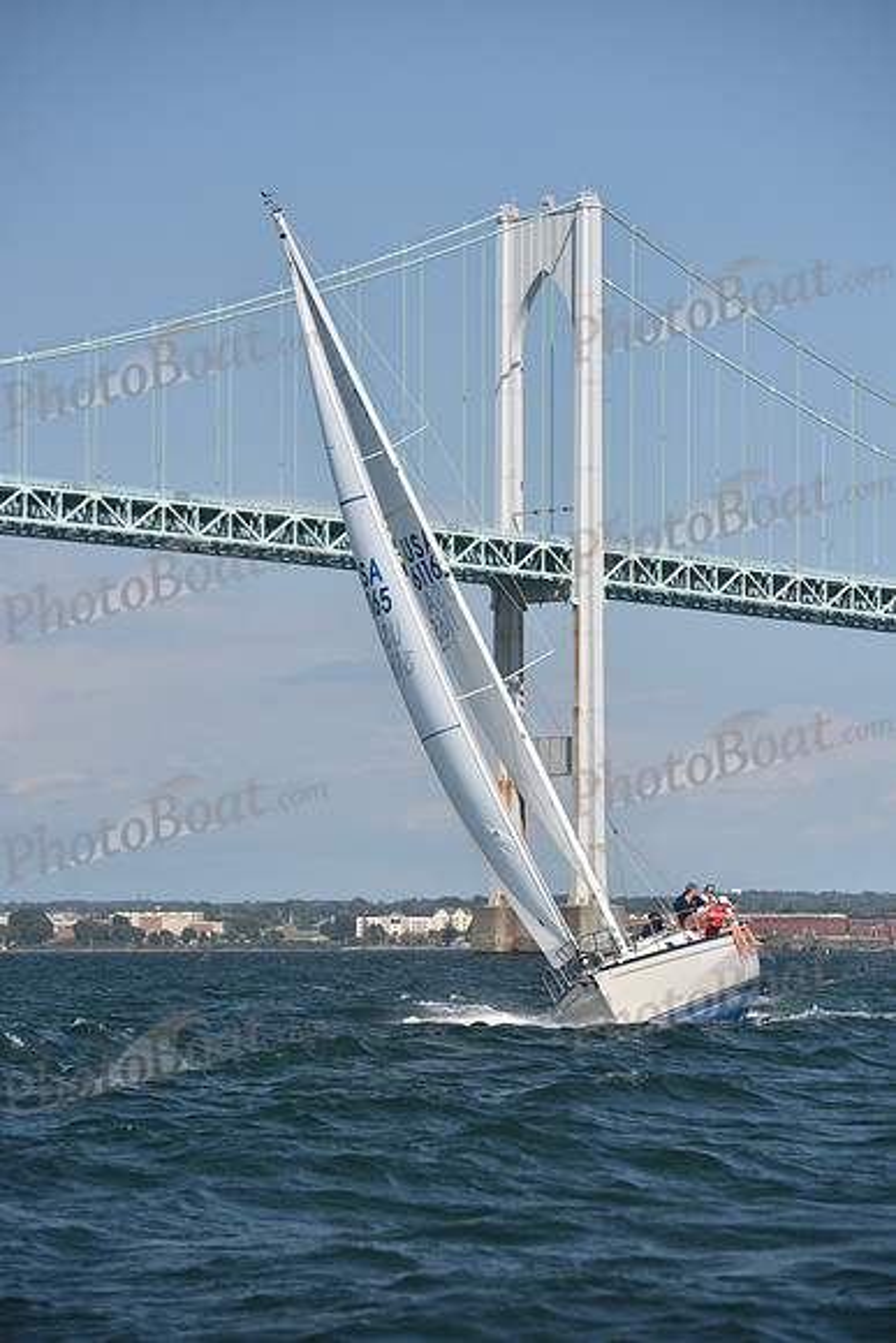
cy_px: 672
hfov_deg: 9.8
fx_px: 5223
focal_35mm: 140
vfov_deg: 14.7
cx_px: 448
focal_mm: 140
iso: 250
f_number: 5.6
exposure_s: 1/1000
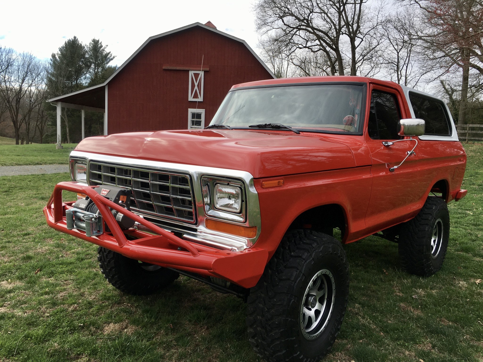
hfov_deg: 61.7
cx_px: 242
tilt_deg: -4.5
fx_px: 405
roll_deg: -2.6
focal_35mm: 29
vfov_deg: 48.2
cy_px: 181
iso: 25
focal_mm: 4.15
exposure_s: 1/874
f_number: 2.2
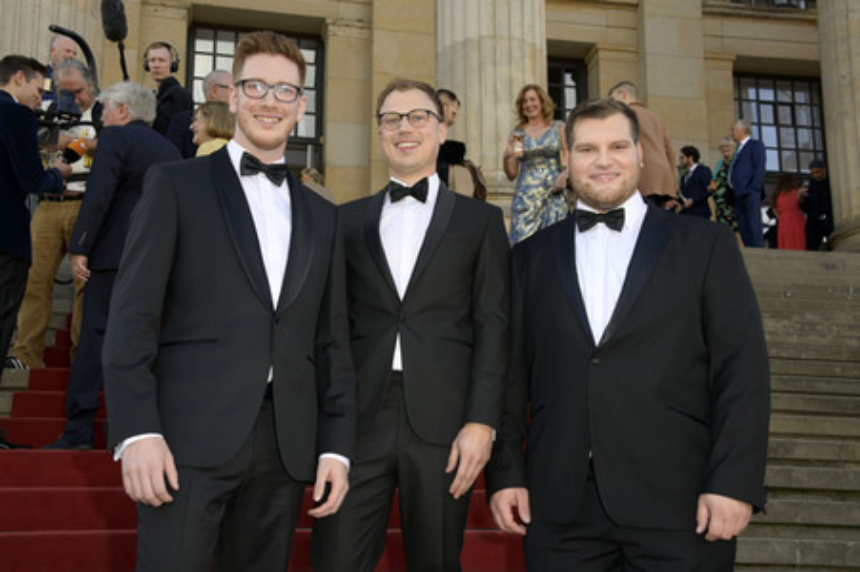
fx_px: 1074
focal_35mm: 45
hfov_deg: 43.6
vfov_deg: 29.8
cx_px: 430
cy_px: 286
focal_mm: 45
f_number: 7.1
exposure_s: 1/200
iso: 400
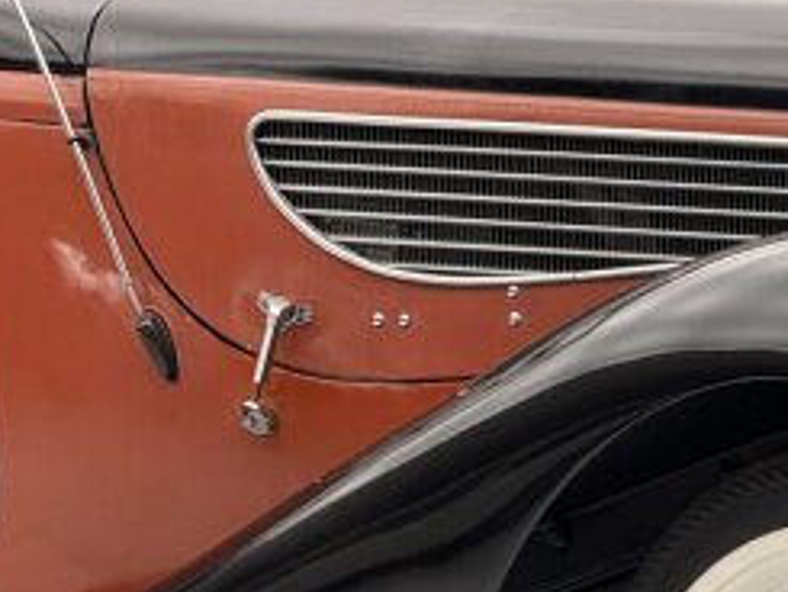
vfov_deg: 4.8
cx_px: 582
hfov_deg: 6.3
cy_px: 444
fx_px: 7129
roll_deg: -0.6
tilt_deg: -7.6
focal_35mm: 313
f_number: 2.8
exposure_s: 1/49
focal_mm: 15.66
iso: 200
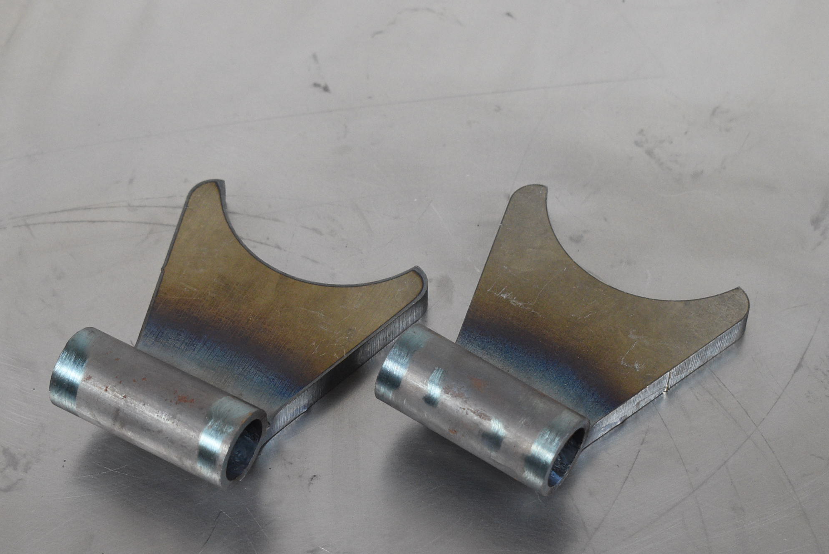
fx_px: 2345
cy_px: 344
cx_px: 411
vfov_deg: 13.5
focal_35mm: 102
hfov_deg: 20.0
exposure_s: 1/160
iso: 1250
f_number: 6.3
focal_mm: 45
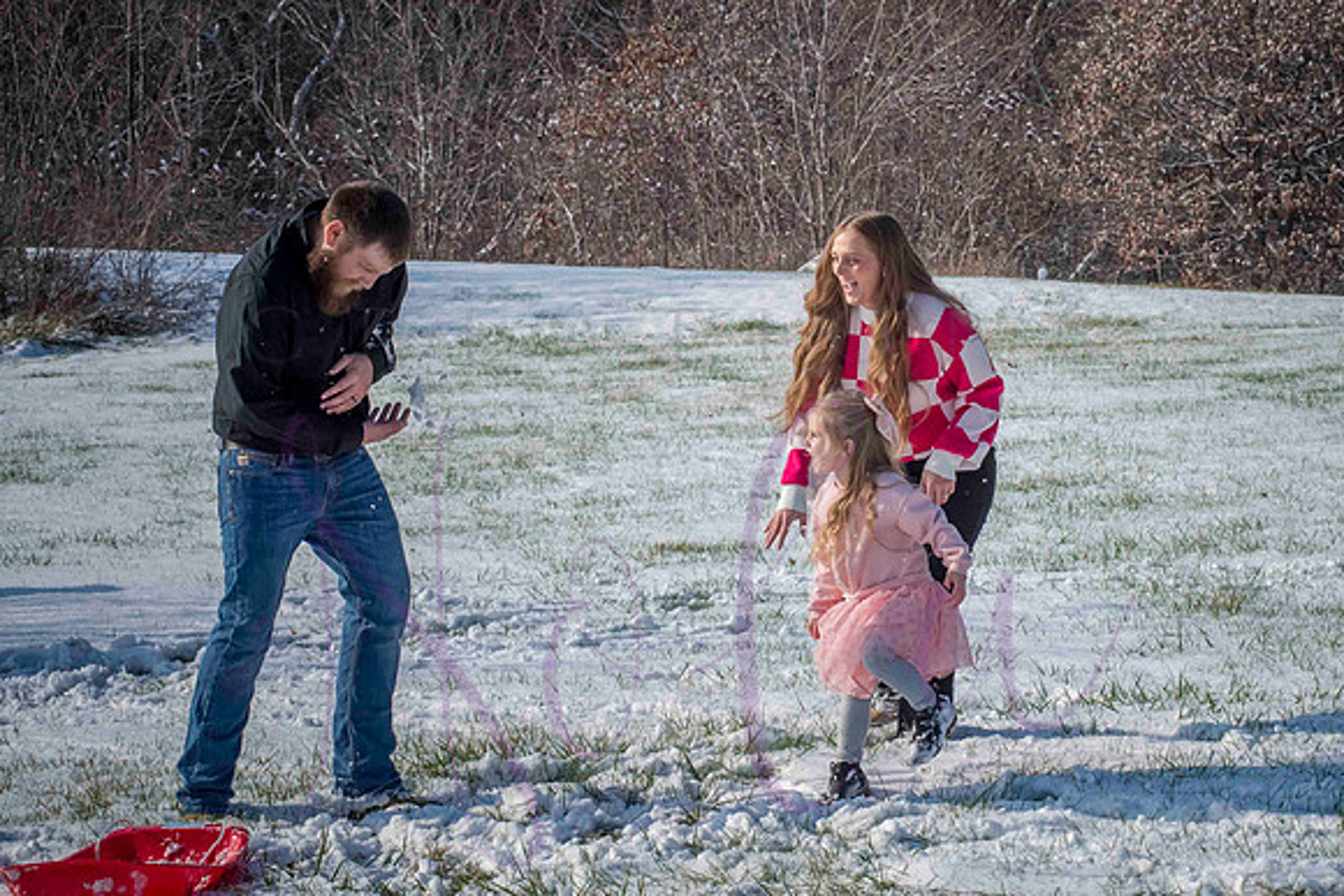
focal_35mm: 102
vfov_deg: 13.4
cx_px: 857
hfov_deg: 20.0
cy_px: 324
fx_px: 3811
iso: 640
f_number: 14
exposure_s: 1/1000
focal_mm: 80
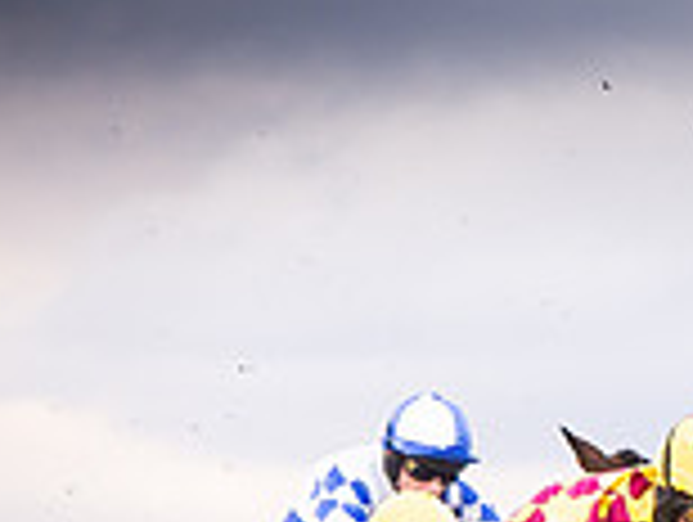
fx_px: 10888
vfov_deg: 2.7
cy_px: 993
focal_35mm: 543
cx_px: 1552
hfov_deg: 3.6
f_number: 4.5
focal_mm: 122
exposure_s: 1/1250
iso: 2000
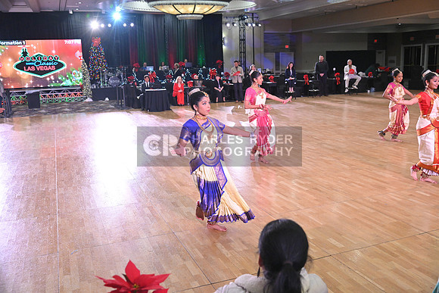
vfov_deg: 38.9
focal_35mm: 34
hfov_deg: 55.8
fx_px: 415
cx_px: 220
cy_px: 146
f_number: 4.5
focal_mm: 34
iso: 3200
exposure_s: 1/400
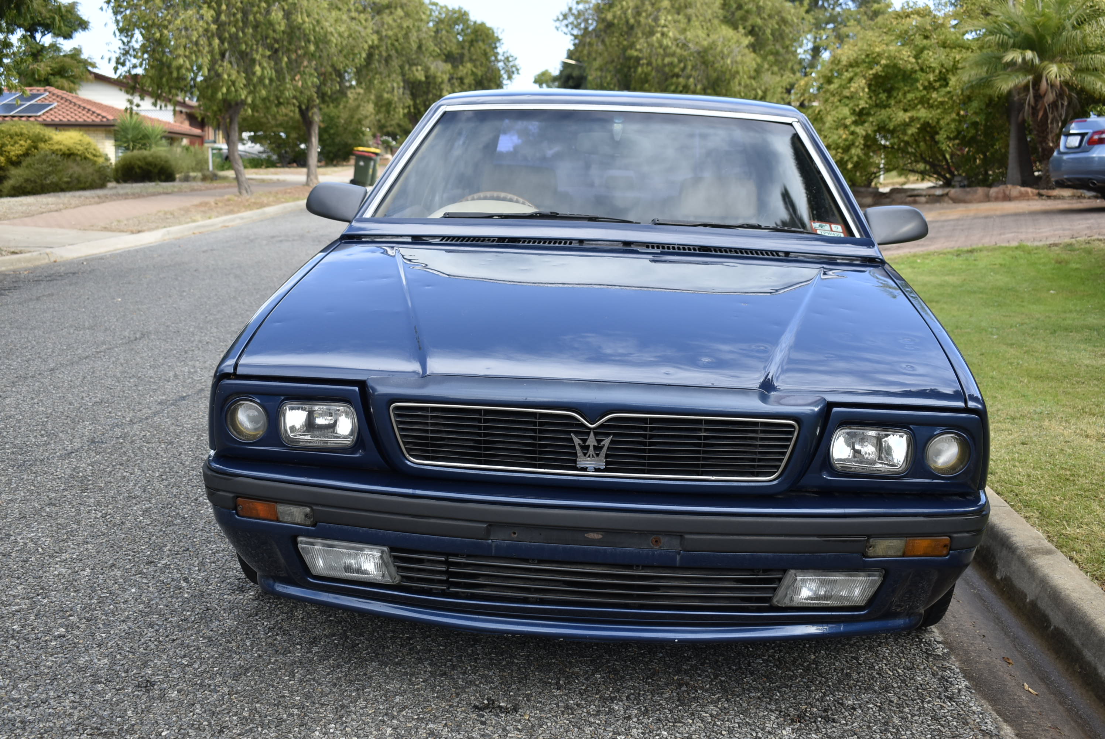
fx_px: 1198
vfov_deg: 34.3
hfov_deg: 49.5
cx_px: 552
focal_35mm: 39
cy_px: 370
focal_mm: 26
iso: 200
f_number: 5.6
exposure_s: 1/250
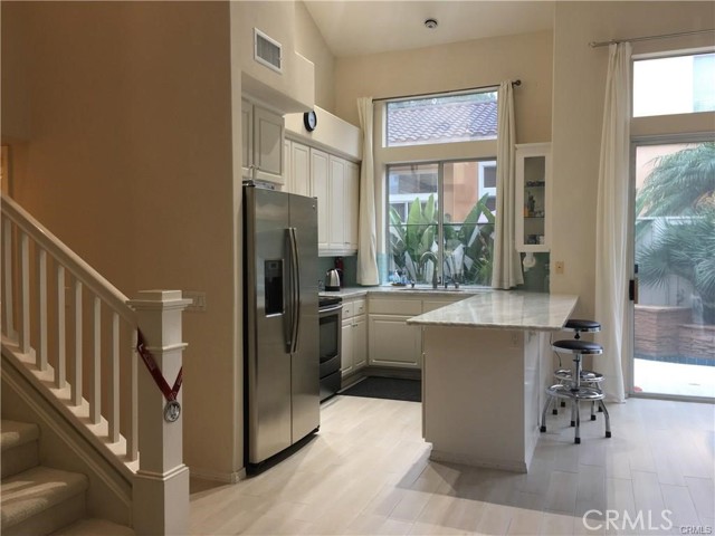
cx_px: 358
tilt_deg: -0.3
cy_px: 268
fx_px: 599
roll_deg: -1.0
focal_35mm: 29
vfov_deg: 48.2
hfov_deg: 61.7
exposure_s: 1/30
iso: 40
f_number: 2.2
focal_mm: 4.15
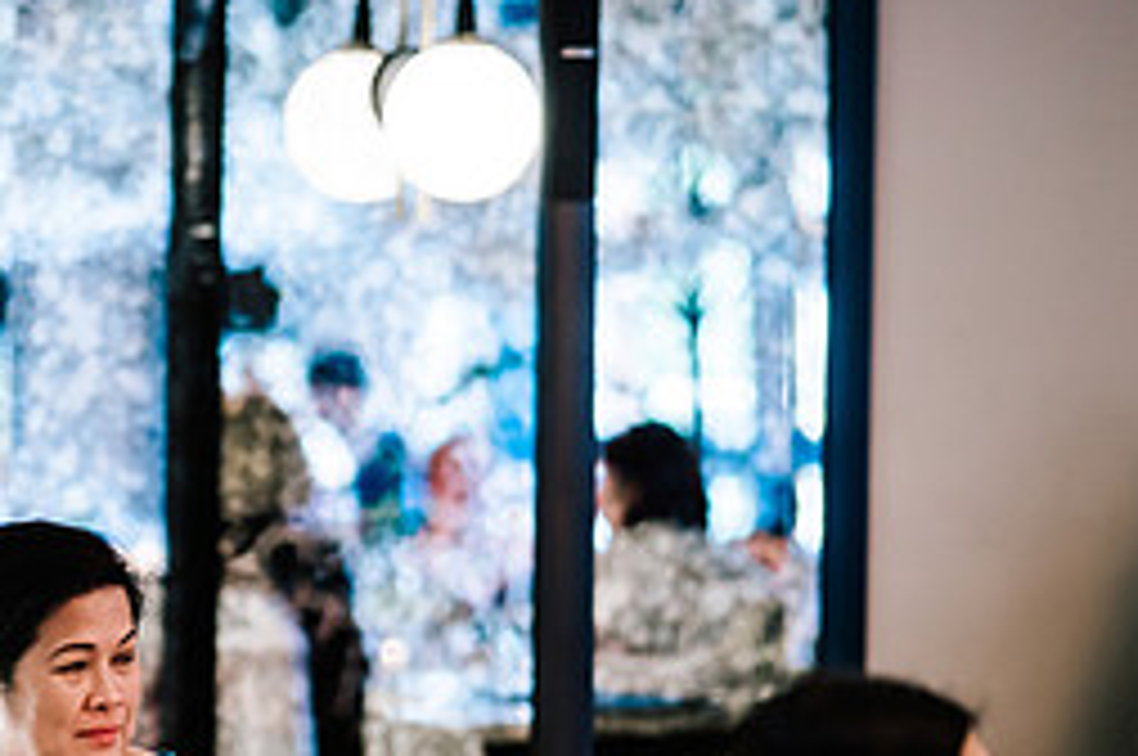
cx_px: 117
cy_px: 740
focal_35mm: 202
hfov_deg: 10.1
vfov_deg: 6.8
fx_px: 6377
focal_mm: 85
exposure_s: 1/250
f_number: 1.4
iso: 640
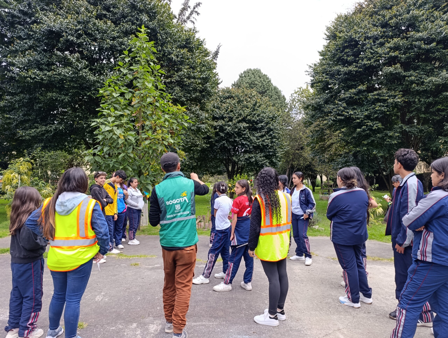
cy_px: 169
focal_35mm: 23
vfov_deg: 59.0
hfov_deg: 73.8
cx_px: 224
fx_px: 298
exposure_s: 1/130
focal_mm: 6.14
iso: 50
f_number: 1.6
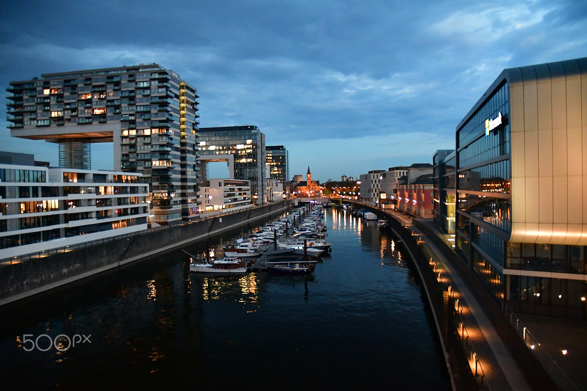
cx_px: 294
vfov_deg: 53.1
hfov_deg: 73.8
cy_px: 196
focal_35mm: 24
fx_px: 391
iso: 6400
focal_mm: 16
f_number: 2.8
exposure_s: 1/25
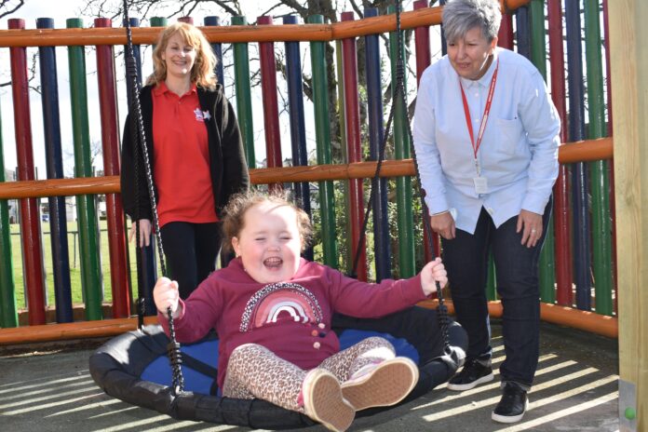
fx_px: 675
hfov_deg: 51.3
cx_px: 324
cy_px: 216
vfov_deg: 35.5
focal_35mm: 38
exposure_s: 1/160
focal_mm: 25
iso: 100
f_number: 6.3
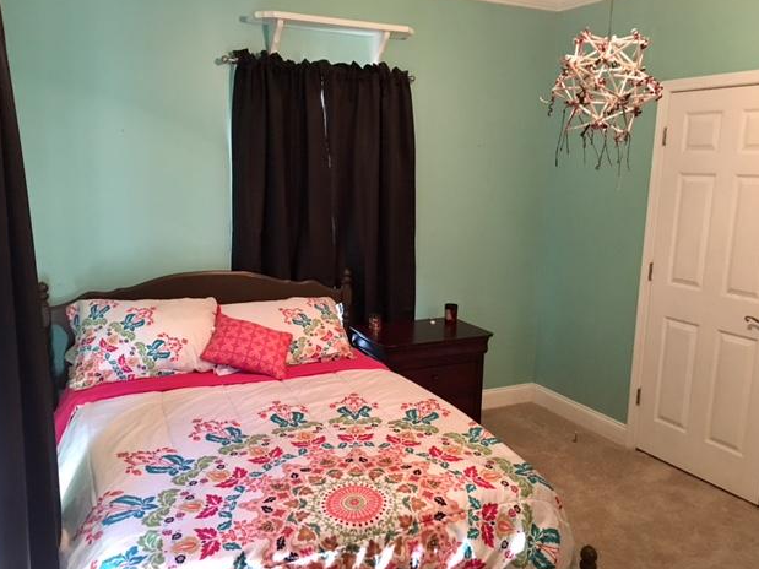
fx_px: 658
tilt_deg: -9.2
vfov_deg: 46.8
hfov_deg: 60.0
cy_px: 286
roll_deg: -1.3
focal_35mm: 30
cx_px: 379
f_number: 2.2
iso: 125
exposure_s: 1/4
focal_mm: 4.15
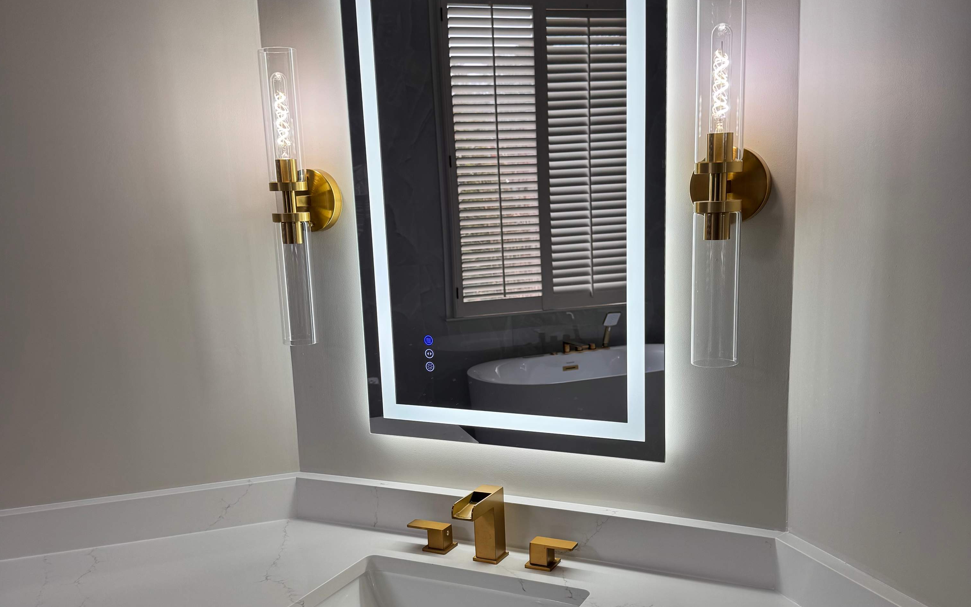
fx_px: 900
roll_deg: +3.0
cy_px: 373
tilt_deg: -11.6
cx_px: 486
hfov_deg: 56.7
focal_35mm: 34
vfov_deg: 37.1
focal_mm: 6.76
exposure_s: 1/273
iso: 64
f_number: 1.78
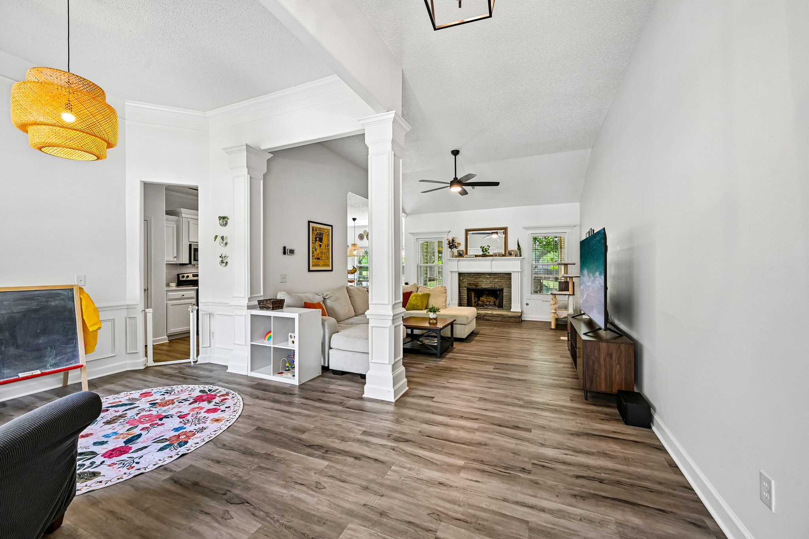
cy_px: 270
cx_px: 404
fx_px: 315
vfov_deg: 81.2
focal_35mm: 14
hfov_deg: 104.3
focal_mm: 14
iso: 450
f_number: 8
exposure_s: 1/15
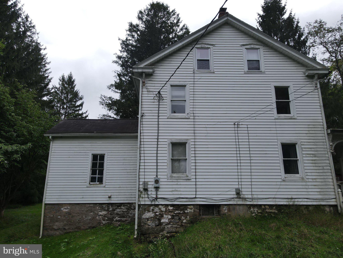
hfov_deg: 71.6
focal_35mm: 24
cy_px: 129
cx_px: 172
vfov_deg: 56.8
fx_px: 238
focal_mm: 4.5
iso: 100
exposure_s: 1/500
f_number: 2.8
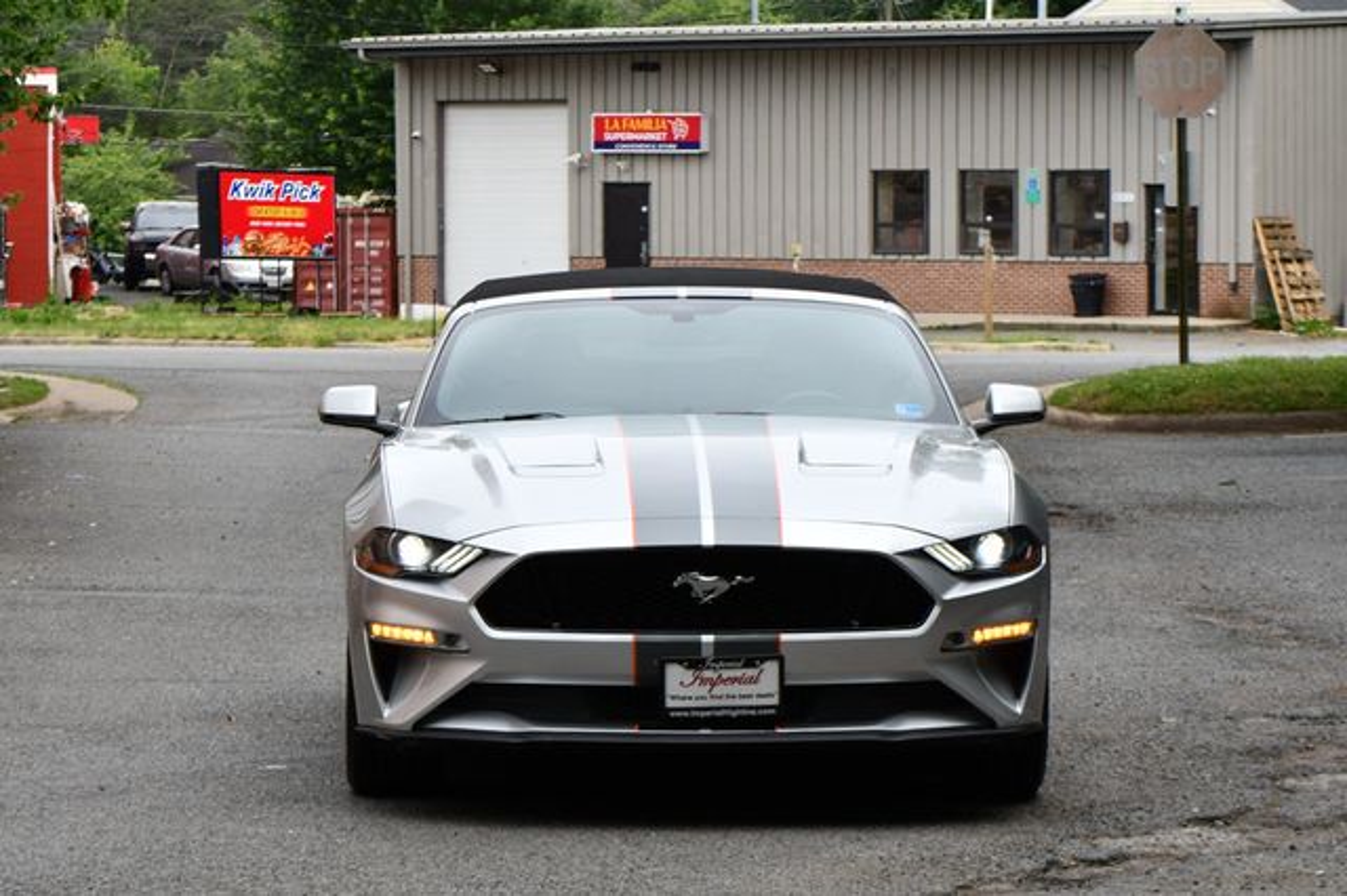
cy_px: 448
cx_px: 674
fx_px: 4600
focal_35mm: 123
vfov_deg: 11.1
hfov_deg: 16.7
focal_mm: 82
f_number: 7.1
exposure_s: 1/250
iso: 200
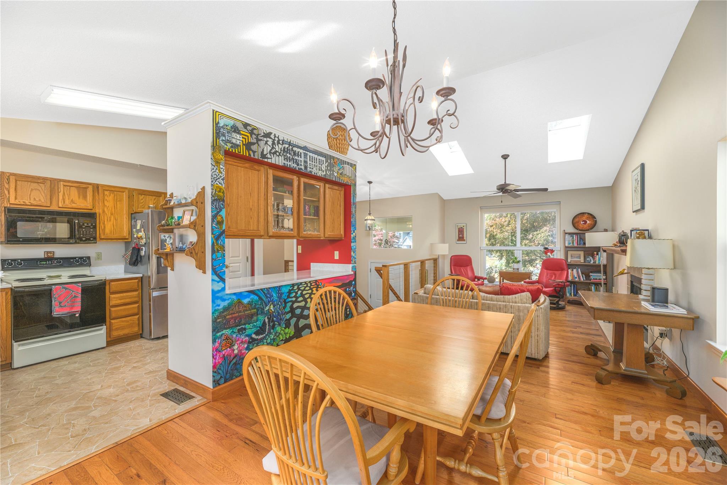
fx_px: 283
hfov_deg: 104.3
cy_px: 242
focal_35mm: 14
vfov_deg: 81.2
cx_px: 364
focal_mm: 14
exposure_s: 1/200
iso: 320
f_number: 8
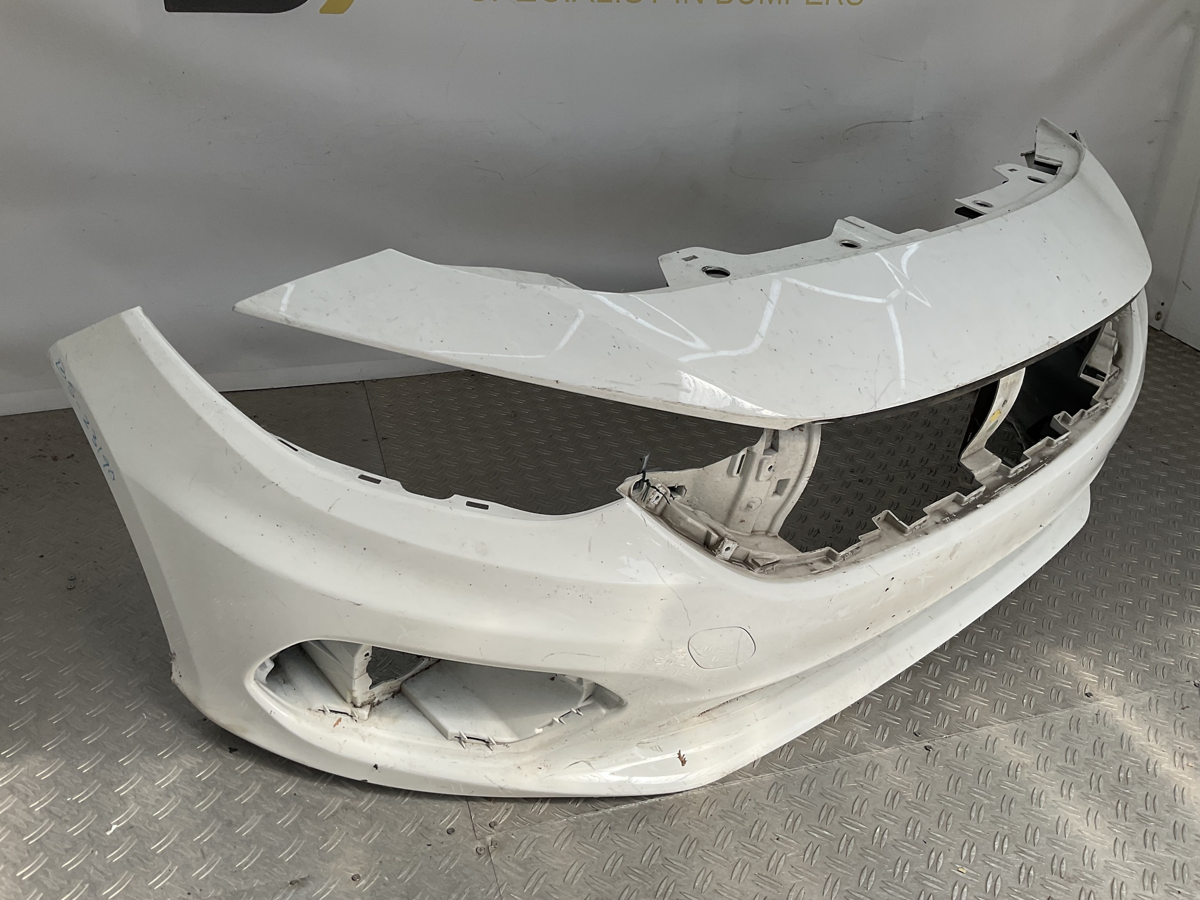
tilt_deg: -31.0
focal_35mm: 29
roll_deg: -4.7
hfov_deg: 61.7
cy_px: 450
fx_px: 1005
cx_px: 600
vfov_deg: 48.2
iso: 16
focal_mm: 3
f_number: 1.8
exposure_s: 1/944
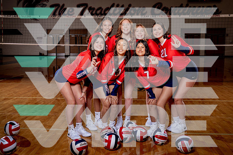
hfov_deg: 48.4
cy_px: 74
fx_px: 259
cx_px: 112
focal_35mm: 40
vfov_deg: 33.4
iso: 125
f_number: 5.6
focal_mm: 34
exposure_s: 1/250
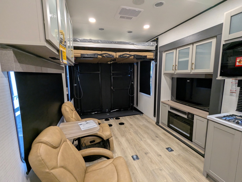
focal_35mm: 16
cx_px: 121
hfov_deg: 94.4
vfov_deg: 78.2
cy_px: 91
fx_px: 112
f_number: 2.2
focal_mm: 2.35
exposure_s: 1/37.2
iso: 189
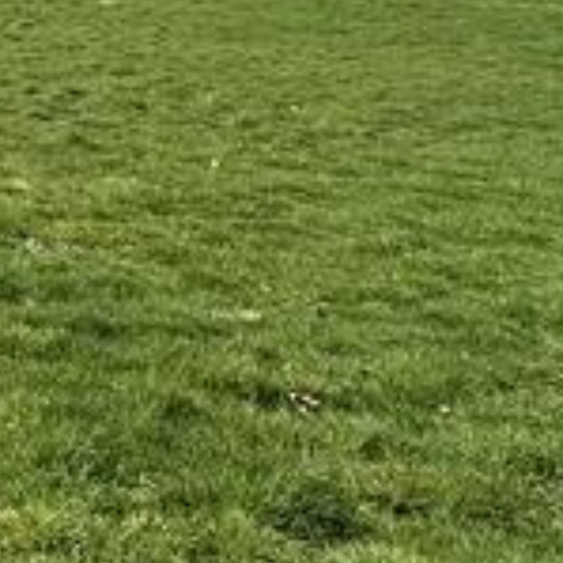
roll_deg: +0.4
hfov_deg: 14.9
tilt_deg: +1.8
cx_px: -691
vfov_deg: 17.9
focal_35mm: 85
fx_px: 1564
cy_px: -317
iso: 50
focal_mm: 2.22
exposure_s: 1/3509
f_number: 2.2
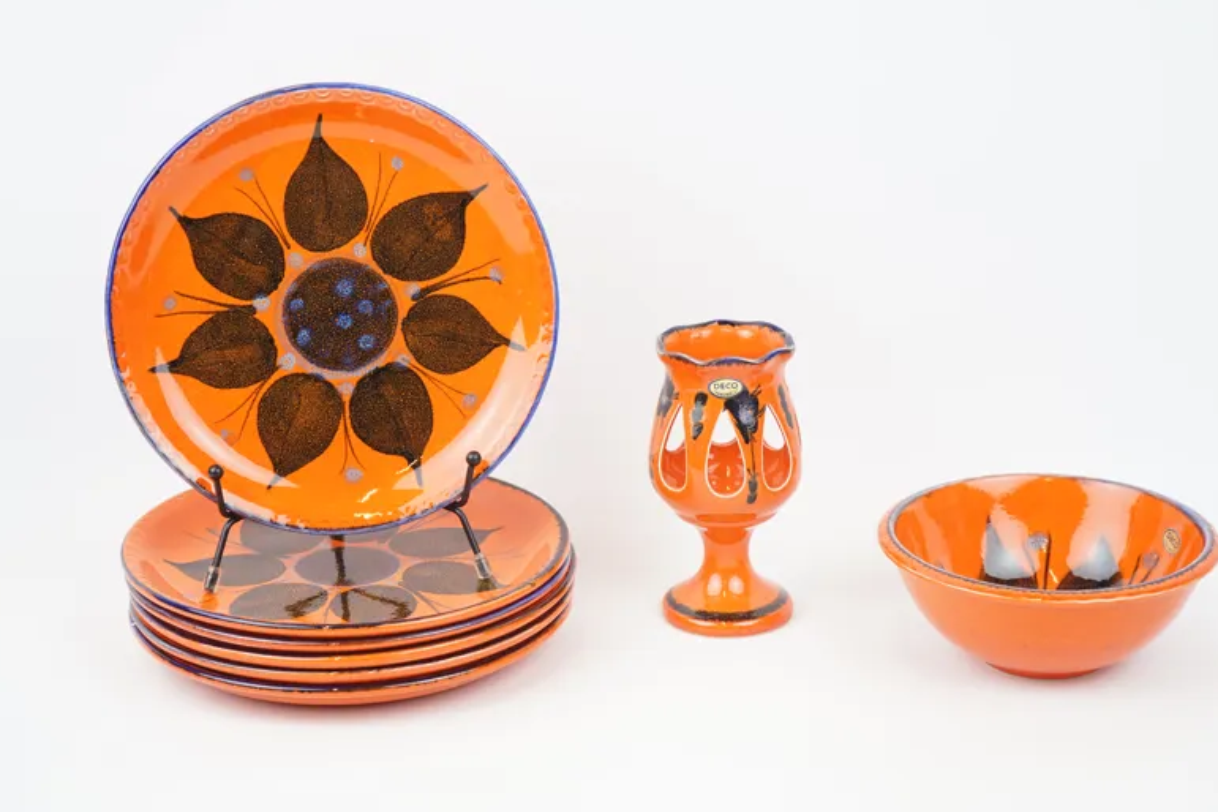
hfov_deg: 28.8
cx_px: 635
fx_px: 2368
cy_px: 433
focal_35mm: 70
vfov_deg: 19.5
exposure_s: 1/60
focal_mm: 60
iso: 200
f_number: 5
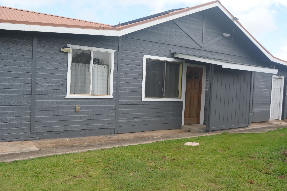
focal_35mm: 33
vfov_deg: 40.0
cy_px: 96
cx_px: 144
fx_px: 263
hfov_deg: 57.2
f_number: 7.1
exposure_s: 1/200
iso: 200
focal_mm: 22
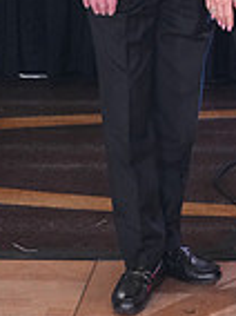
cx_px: 380
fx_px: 1504
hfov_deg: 8.7
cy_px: -191
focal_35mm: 165
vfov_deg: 11.4
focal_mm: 42
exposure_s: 1/400
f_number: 4
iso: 2000
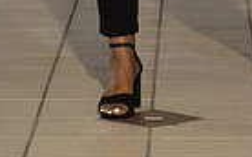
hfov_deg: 5.1
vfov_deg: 3.1
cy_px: -232
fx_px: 2848
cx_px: 166
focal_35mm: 415
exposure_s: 1/160
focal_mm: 125
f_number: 6.3
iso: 500
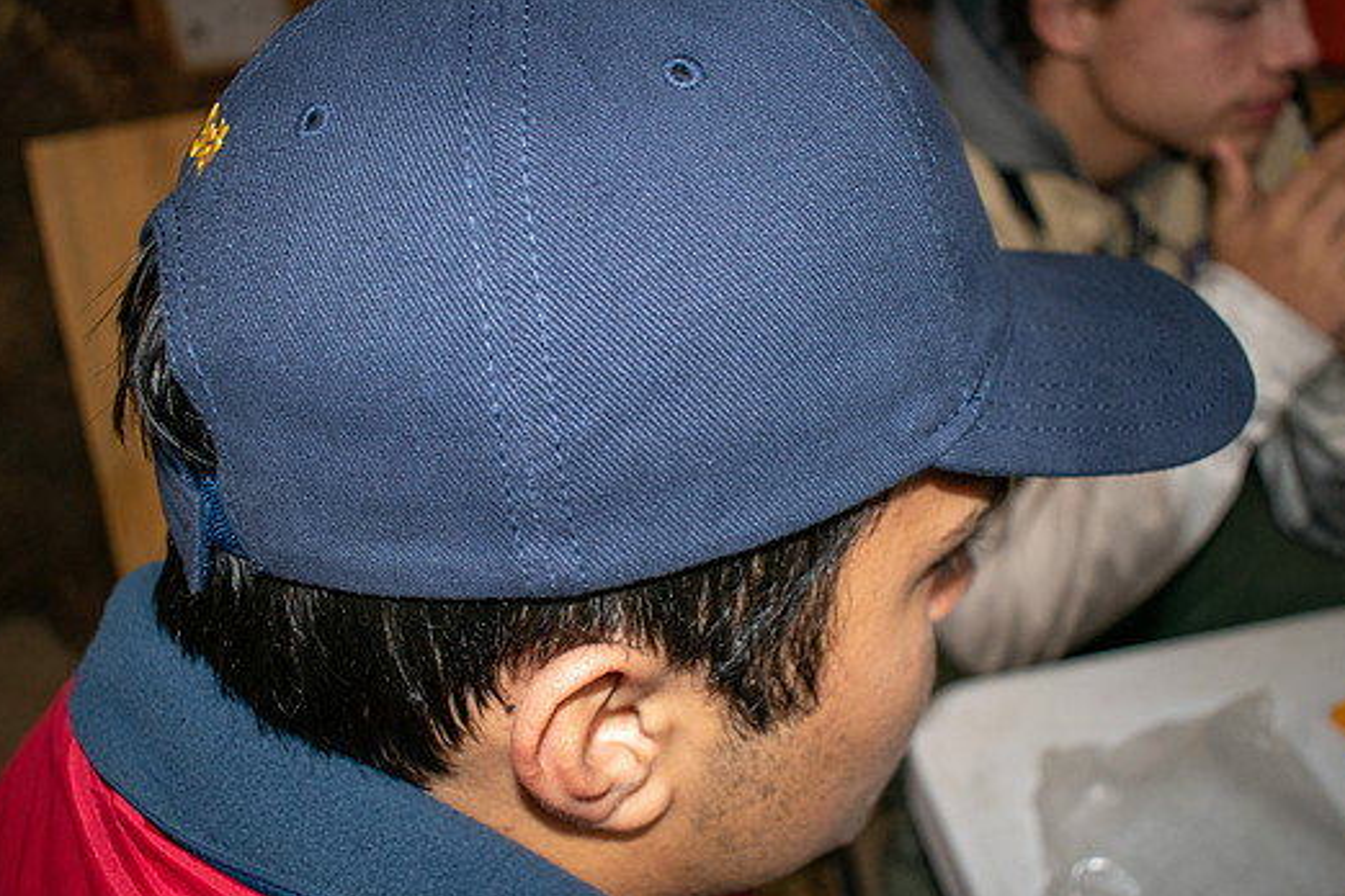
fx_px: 1308
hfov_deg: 54.4
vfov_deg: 37.8
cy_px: 493
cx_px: 688
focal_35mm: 35
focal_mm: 21
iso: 250
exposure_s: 1/100
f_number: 3.8
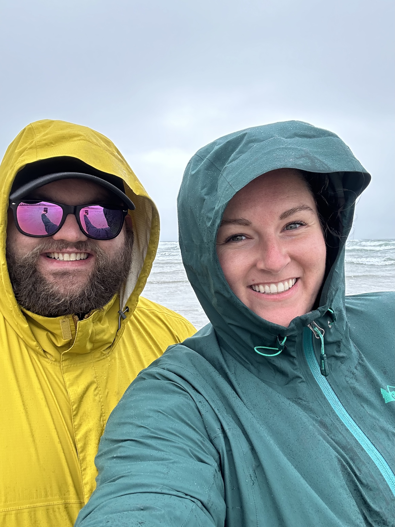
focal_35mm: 30
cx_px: 198
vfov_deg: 60.0
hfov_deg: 46.8
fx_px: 456
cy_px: 264
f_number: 1.9
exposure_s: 1/258
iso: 25
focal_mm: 2.69
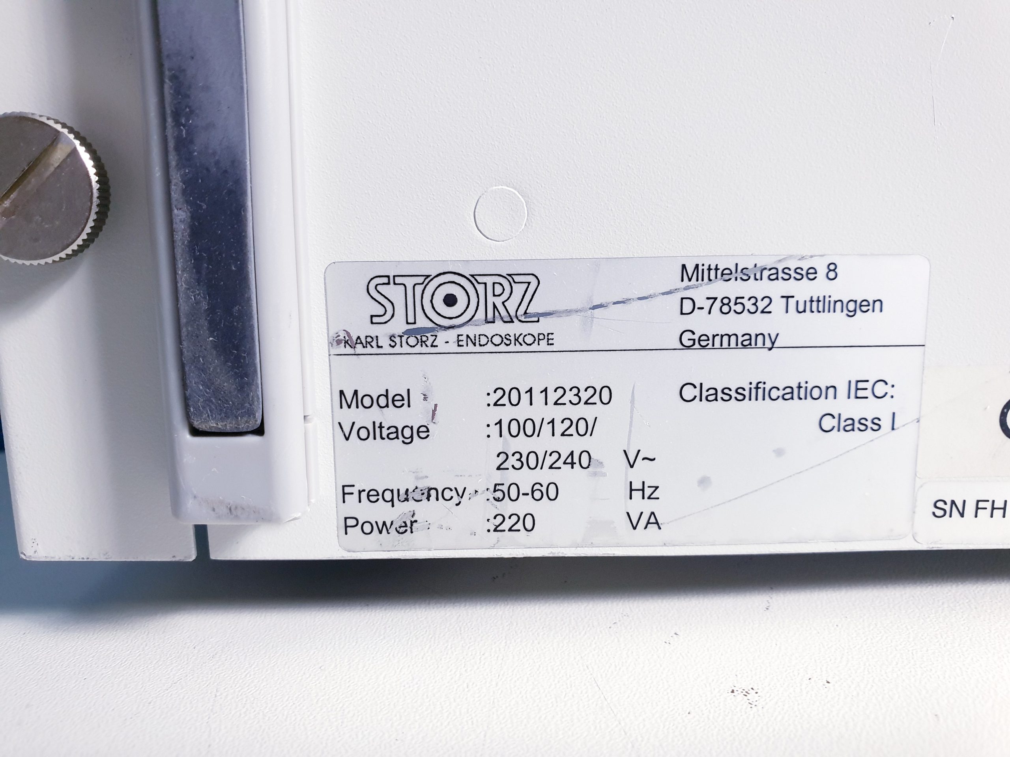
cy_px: 378
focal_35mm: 26
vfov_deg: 53.1
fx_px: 759
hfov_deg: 67.3
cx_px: 505
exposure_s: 1/50
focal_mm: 4.3
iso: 250
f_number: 2.4
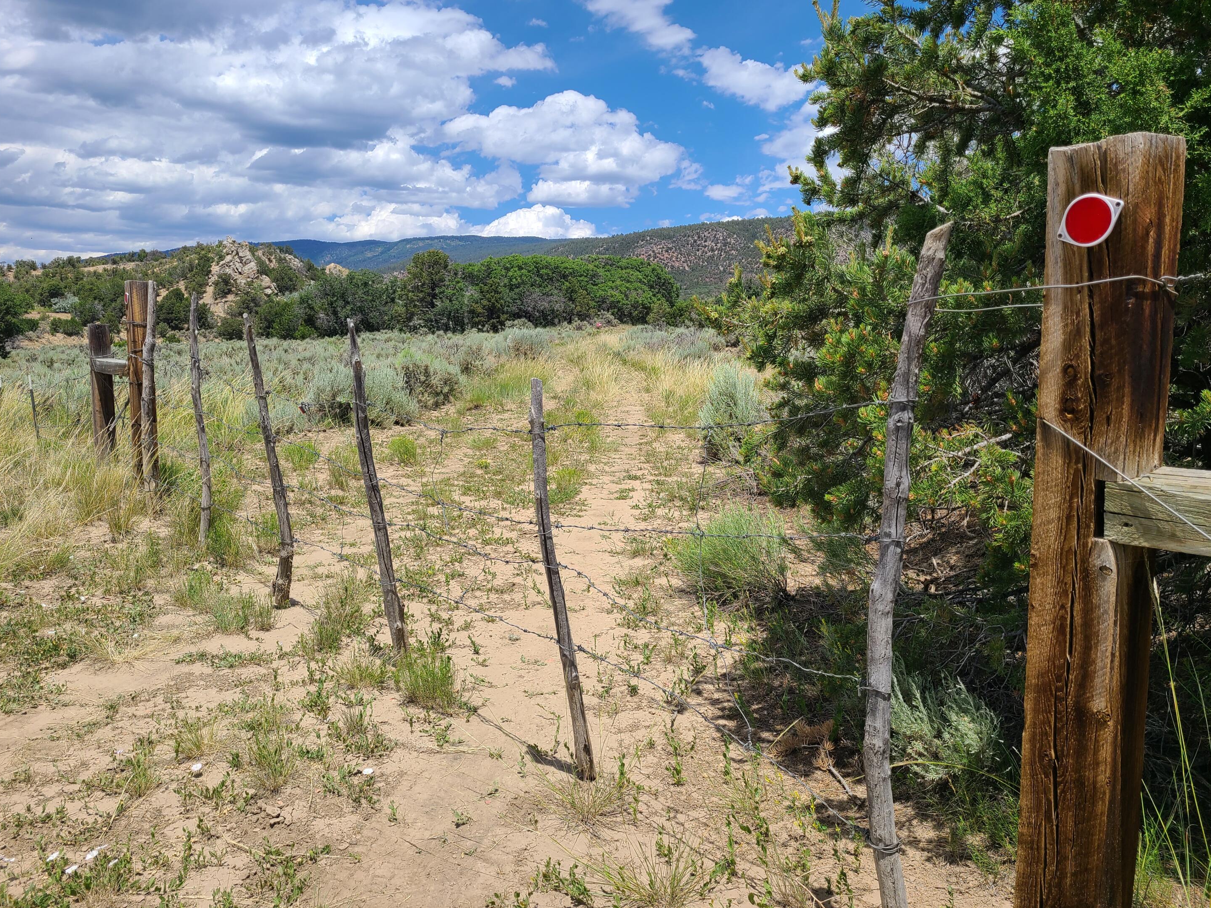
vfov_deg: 51.4
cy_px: 451
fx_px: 945
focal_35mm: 27
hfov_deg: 65.3
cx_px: 589
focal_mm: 5.4
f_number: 1.8
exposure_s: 1/2969
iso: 40
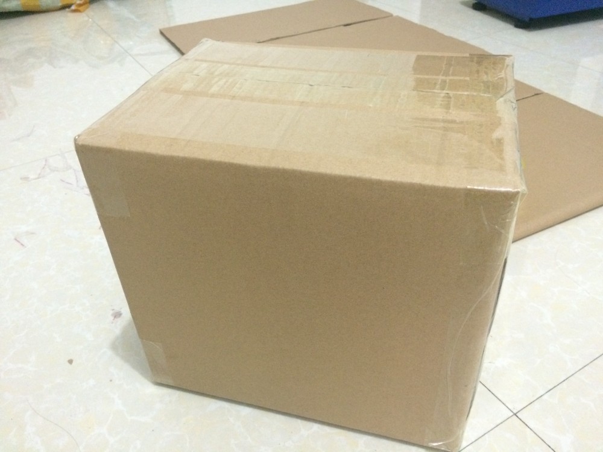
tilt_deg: -37.0
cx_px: 302
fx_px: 505
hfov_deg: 61.7
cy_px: 226
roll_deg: +3.2
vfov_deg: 48.2
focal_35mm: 29
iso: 500
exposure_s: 1/15
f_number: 2.2
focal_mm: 4.15
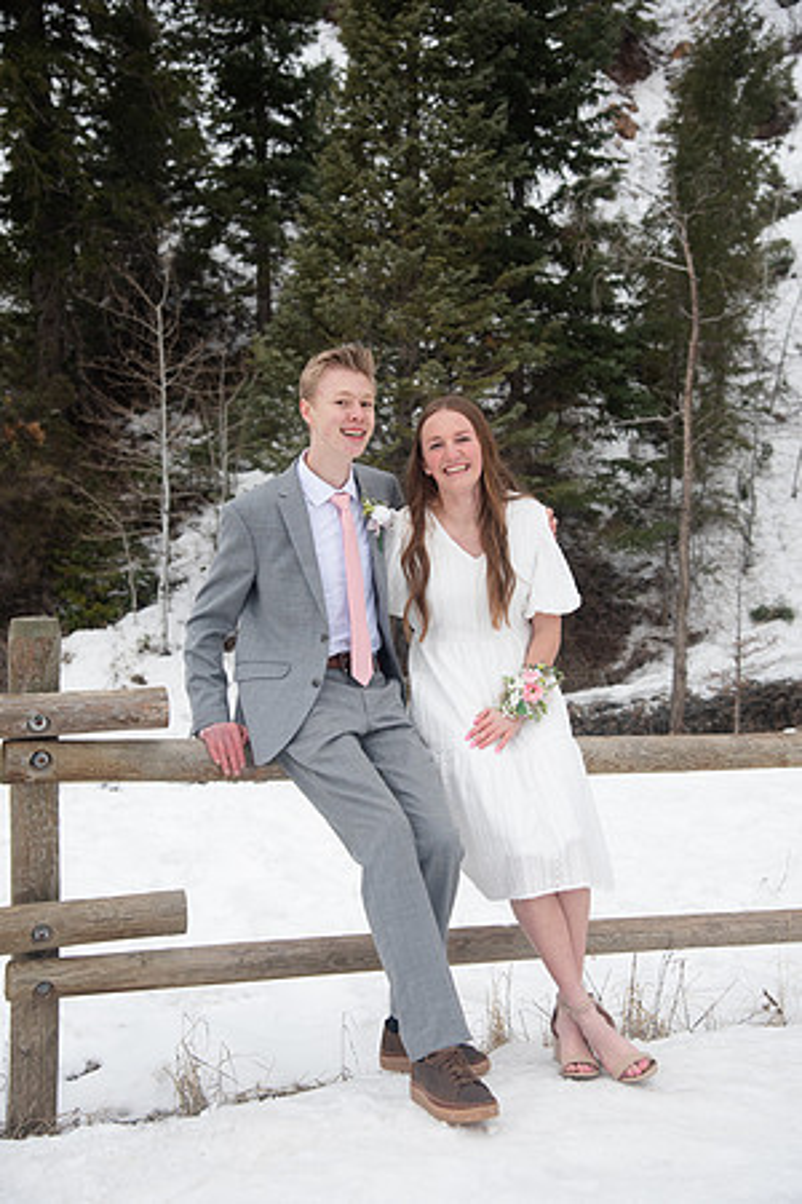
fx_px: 1671
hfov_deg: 27.0
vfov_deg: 39.6
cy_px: 602
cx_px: 401
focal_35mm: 50
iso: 320
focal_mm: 50
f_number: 5
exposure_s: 1/125
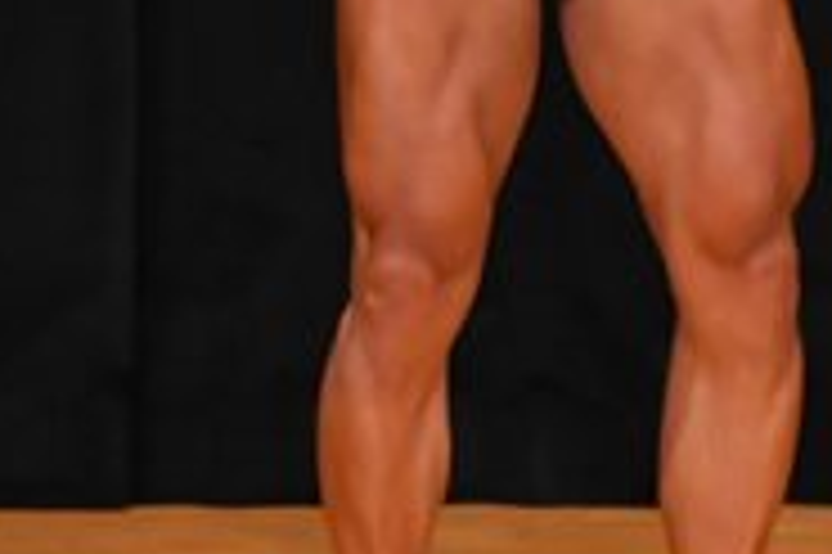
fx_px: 27500
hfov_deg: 1.7
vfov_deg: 1.2
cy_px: -284
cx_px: 929
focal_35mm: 1191
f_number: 5.6
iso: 4000
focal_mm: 190
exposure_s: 1/400
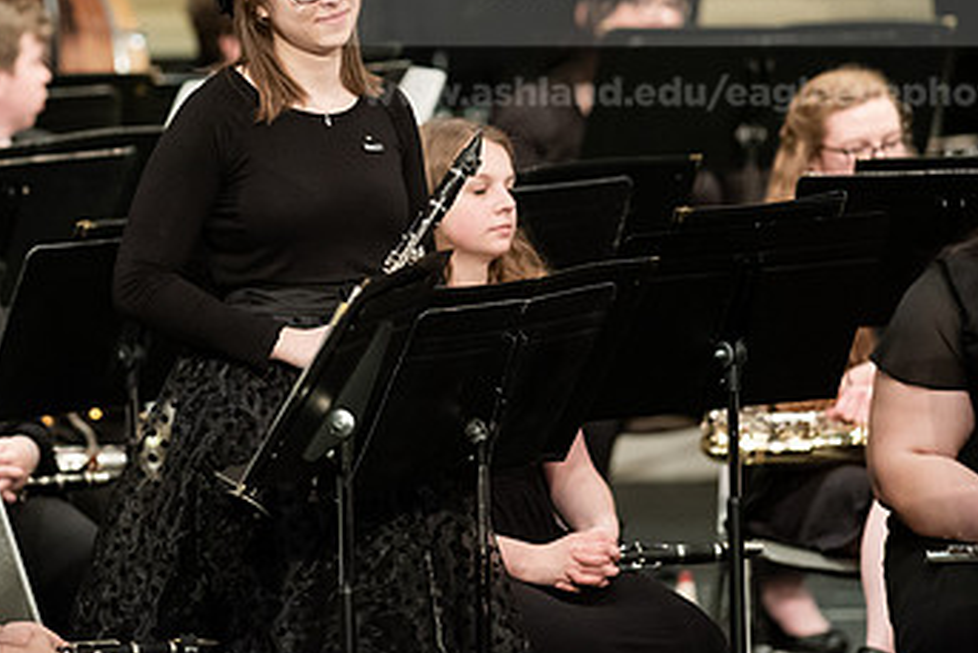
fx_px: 13806
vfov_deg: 2.7
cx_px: 234
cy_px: 153
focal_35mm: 508
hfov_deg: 4.1
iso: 4000
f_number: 3.2
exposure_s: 1/250
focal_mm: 300
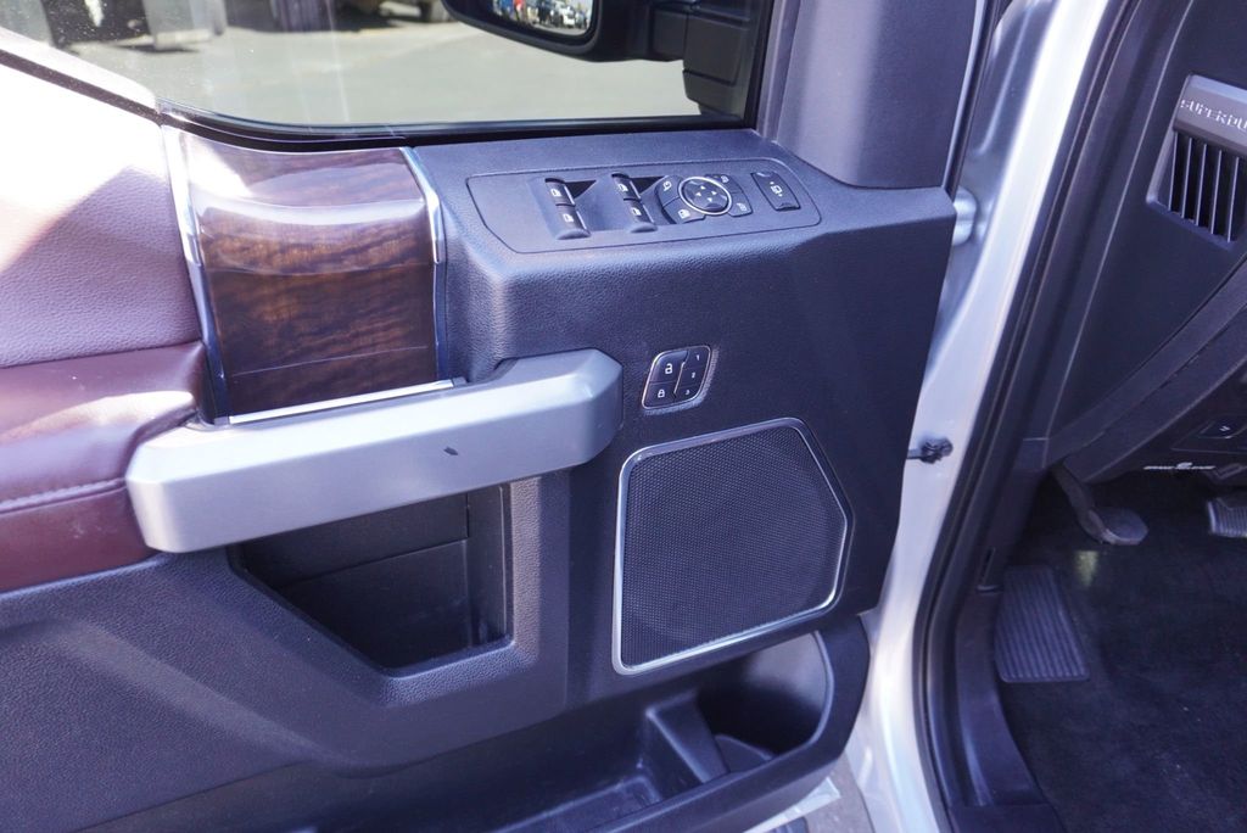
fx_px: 884
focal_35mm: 26
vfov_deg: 50.5
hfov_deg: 70.4
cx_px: 624
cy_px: 416
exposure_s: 1/160
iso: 1000
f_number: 4
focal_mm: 17
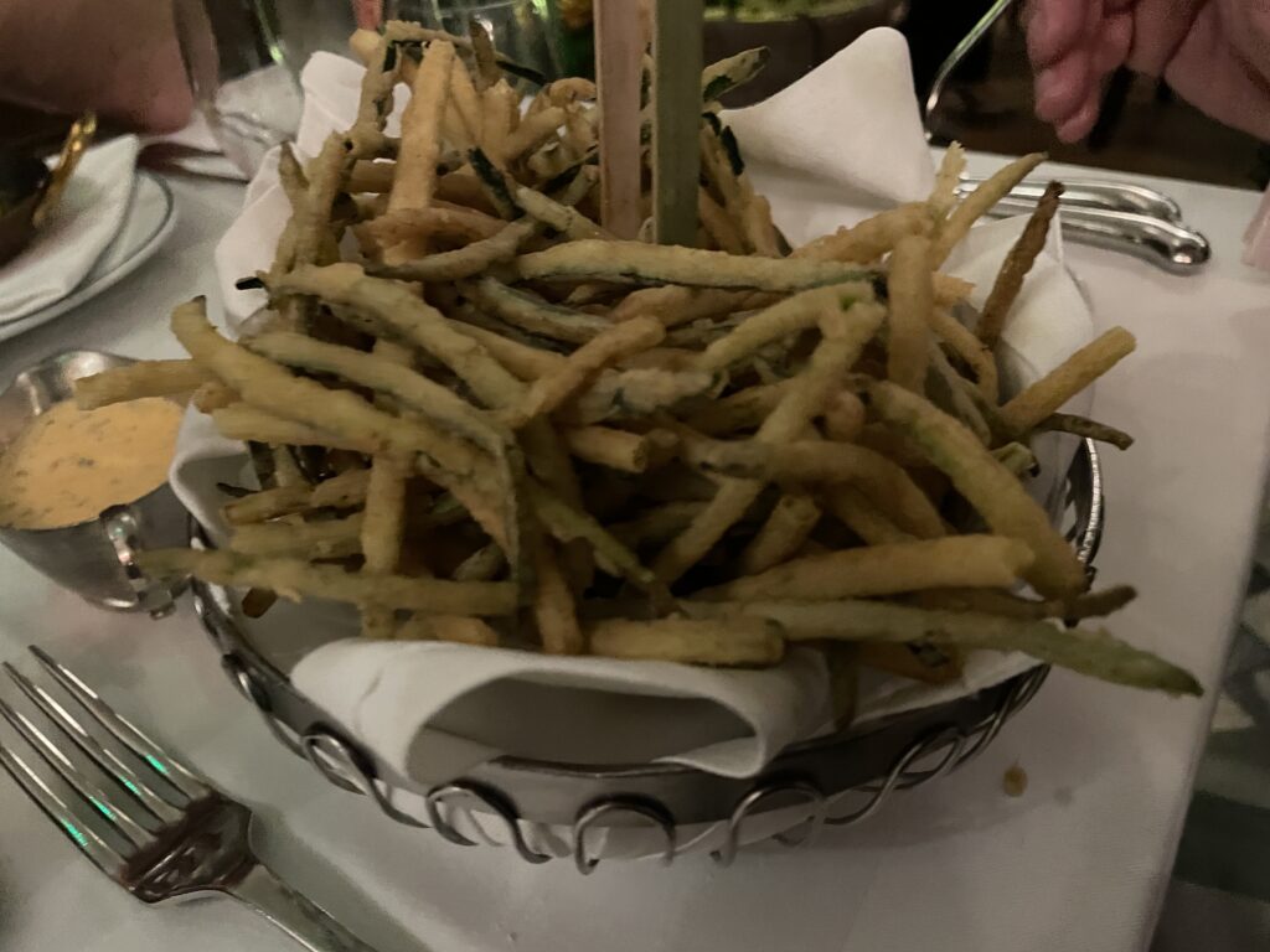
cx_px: 635
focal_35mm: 26
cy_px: 476
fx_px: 954
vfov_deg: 53.1
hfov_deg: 67.3
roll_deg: +5.5
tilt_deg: -37.8
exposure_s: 1/29
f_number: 1.6
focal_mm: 4.2
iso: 1000
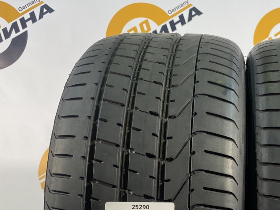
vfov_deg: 26.8
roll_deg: +0.6
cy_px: 178
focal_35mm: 53
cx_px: 250
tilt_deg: -0.1
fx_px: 429
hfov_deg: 34.2
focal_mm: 4.25
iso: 80
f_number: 1.8
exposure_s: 1/100
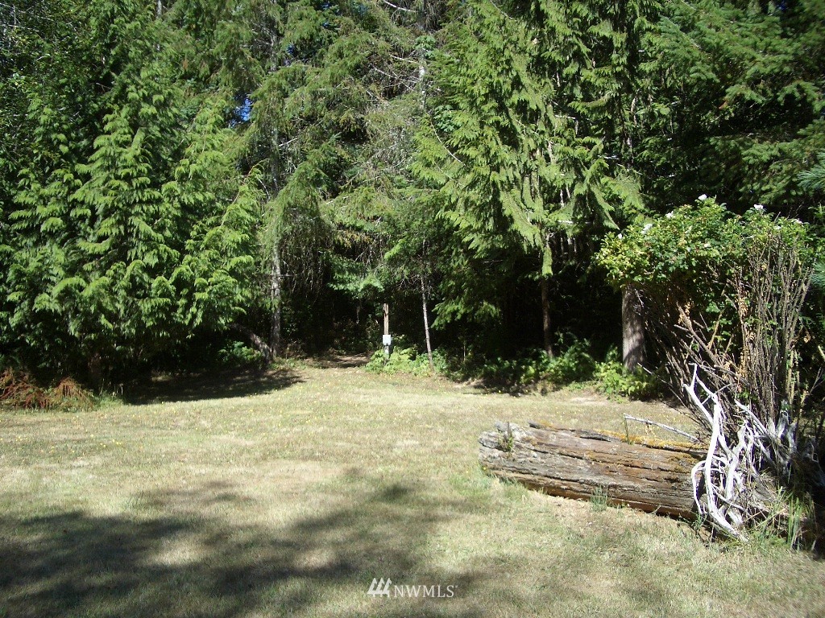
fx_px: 834
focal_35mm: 35
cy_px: 309
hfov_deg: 52.6
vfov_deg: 40.7
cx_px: 412
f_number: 2.6
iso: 50
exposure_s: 1/640
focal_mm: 5.8
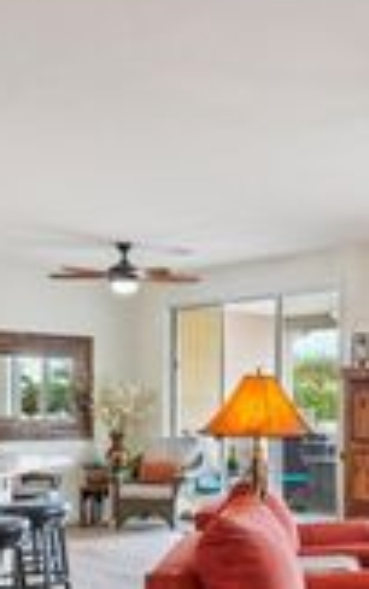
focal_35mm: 50
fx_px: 804
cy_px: 374
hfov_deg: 24.0
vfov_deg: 40.0
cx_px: 420
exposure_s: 1/13
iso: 400
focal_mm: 16
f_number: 8
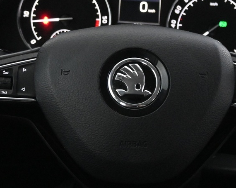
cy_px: 94
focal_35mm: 98
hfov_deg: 19.6
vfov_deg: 15.7
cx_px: 132
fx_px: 684
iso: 6400
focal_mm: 24.5
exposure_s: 1/40
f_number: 4.2
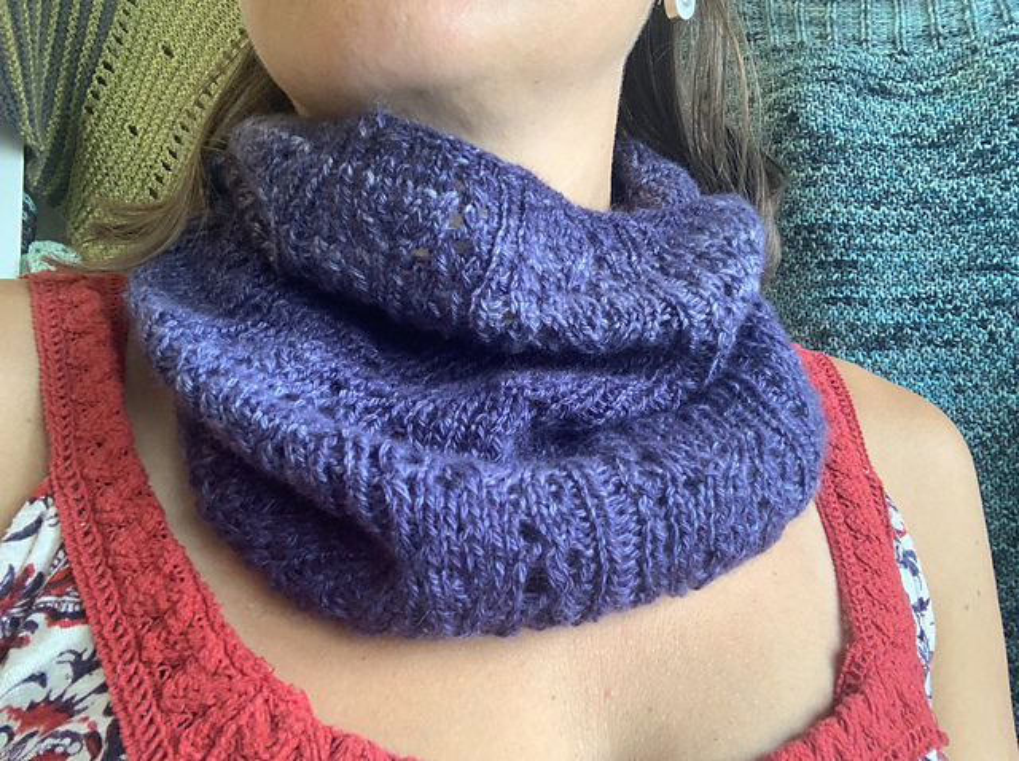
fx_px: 941
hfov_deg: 56.9
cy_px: 380
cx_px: 510
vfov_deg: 44.1
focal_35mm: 32
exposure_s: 1/60
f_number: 2.2
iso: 250
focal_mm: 2.87
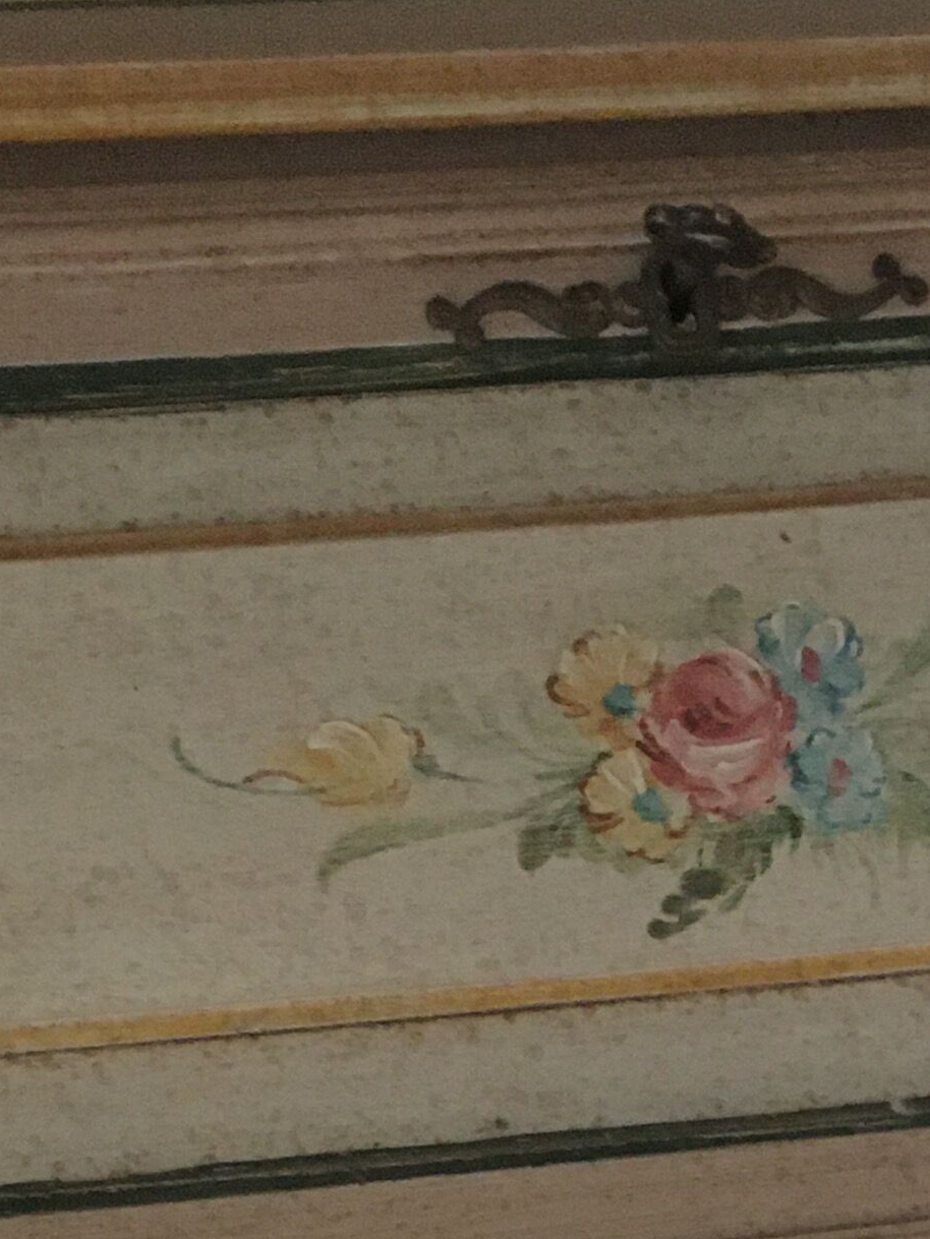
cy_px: 1732
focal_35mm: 96
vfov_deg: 18.6
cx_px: 614
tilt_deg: -42.1
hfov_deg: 15.4
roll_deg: -4.3
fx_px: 3438
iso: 400
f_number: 2.2
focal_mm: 4.15
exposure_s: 1/17
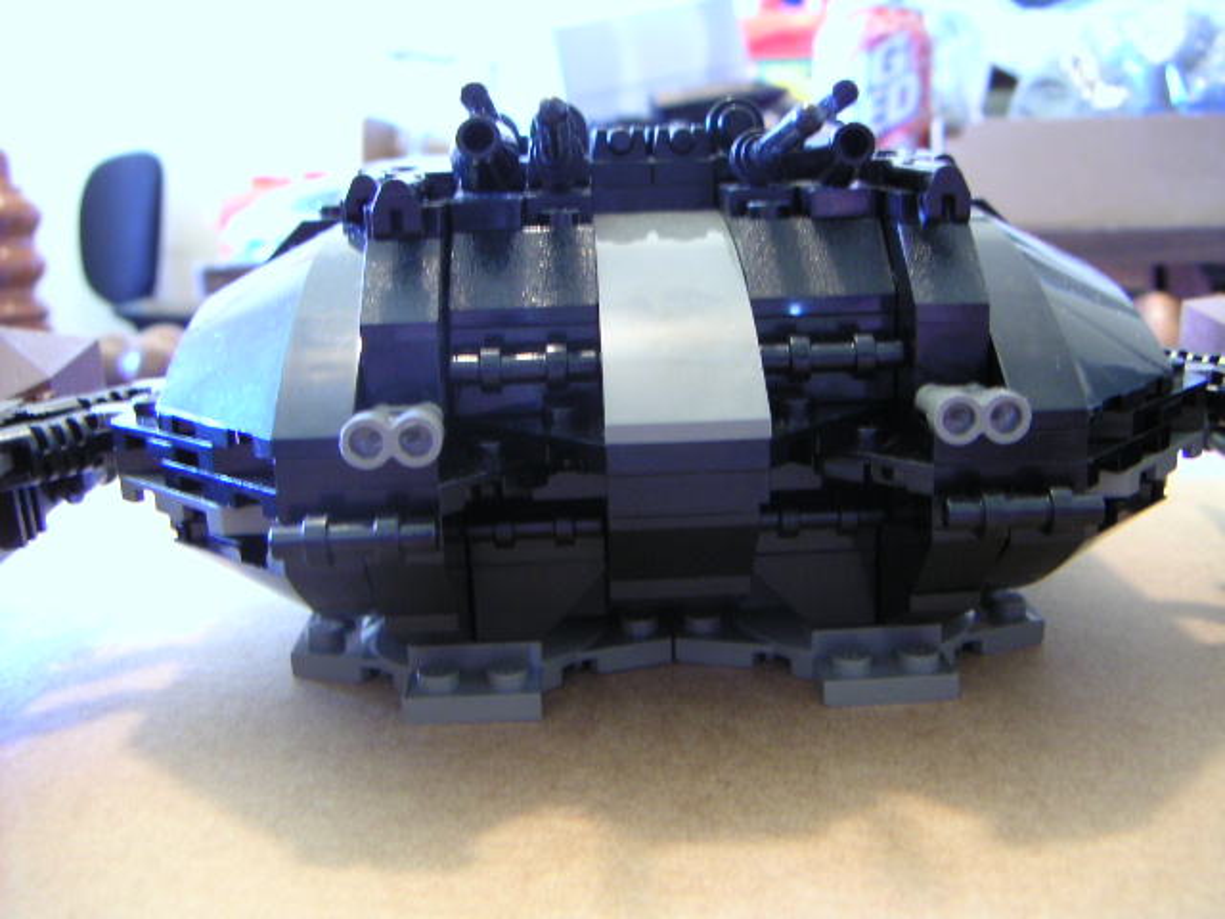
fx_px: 1309
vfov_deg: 38.7
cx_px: 612
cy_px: 460
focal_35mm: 37
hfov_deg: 50.1
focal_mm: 4.8
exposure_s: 1
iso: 100
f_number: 2.8
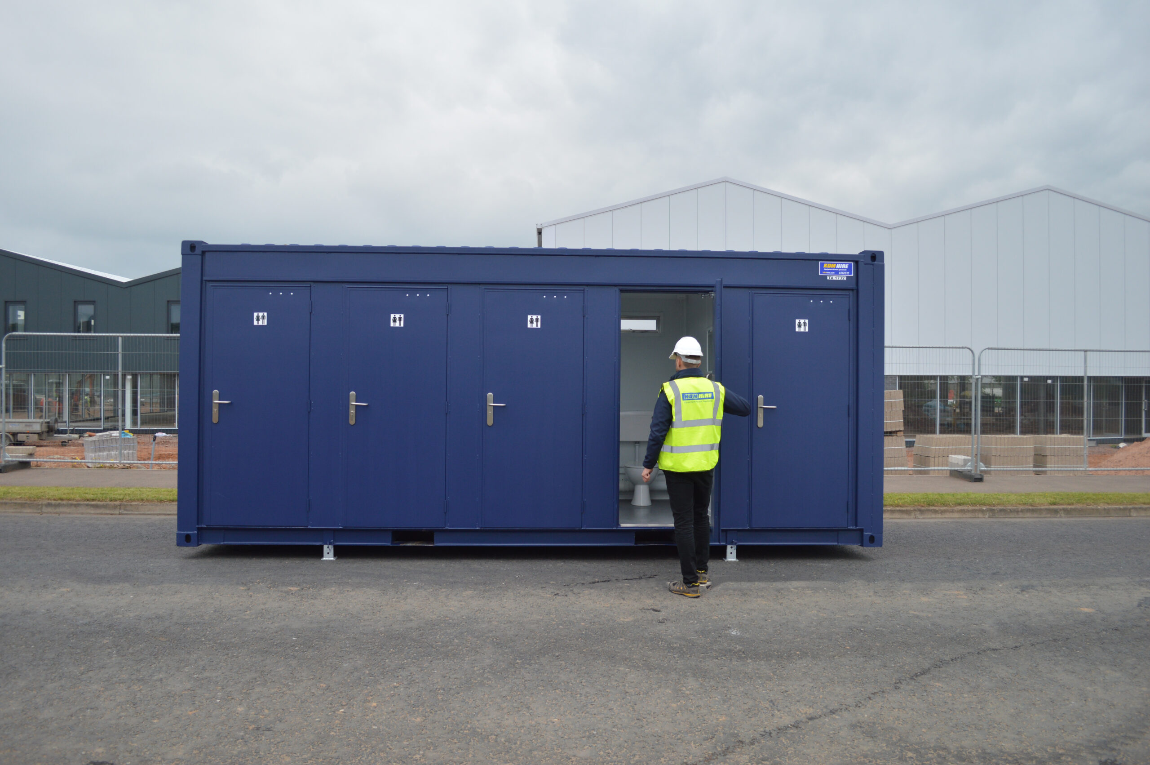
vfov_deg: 47.8
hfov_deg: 67.4
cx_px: 575
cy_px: 382
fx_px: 862
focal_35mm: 27
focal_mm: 18
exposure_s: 1/800
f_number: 3.5
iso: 200
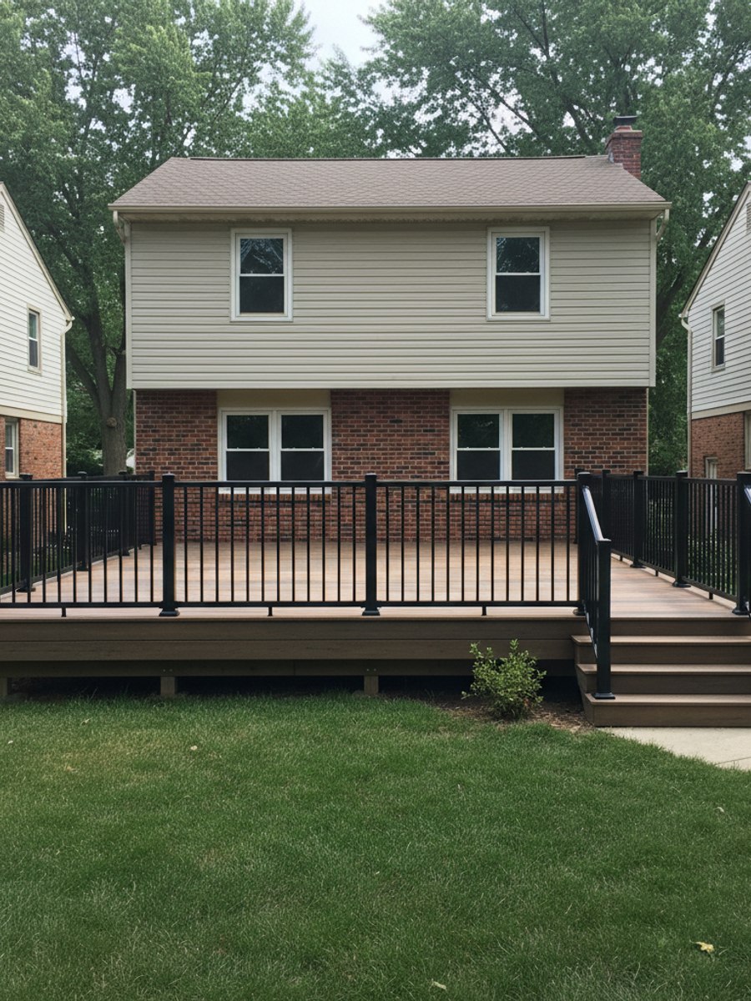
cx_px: 376
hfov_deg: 58.9
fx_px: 665
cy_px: 500
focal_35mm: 23
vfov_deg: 73.9
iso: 804
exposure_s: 1/1875
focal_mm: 6.4
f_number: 1.8
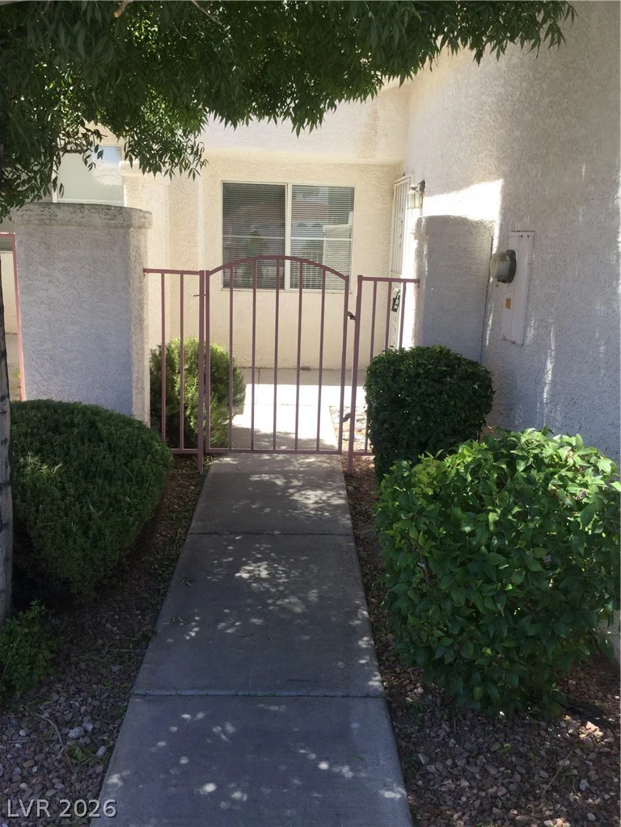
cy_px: 414
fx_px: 742
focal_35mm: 31
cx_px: 310
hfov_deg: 45.4
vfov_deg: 58.4
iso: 25
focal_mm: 3.3
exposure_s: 1/420
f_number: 2.4
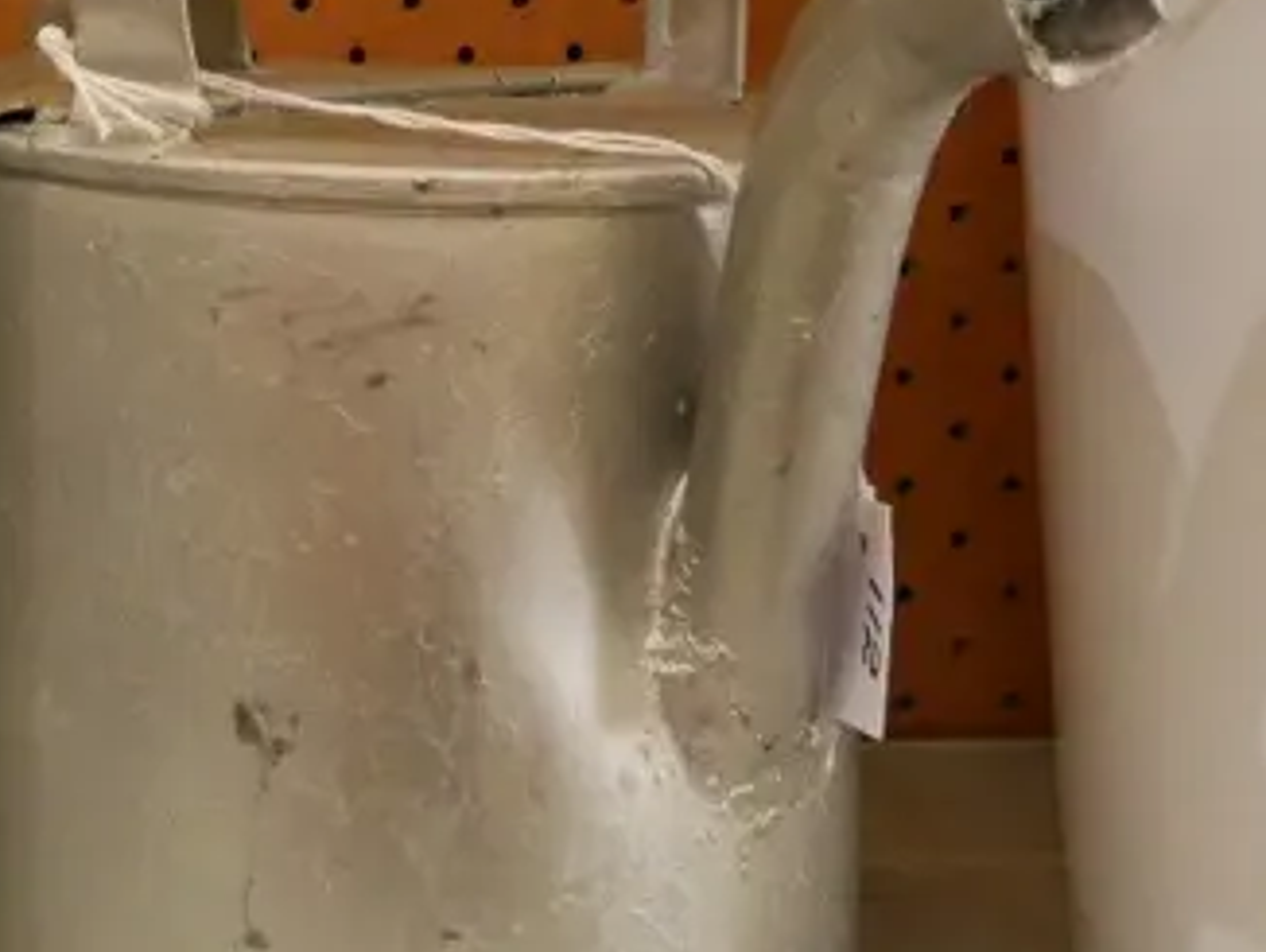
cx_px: -101
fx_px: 3221
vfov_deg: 16.2
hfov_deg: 21.2
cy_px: -150
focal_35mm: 88
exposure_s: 1/200
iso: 3200
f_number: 3.7
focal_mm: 14
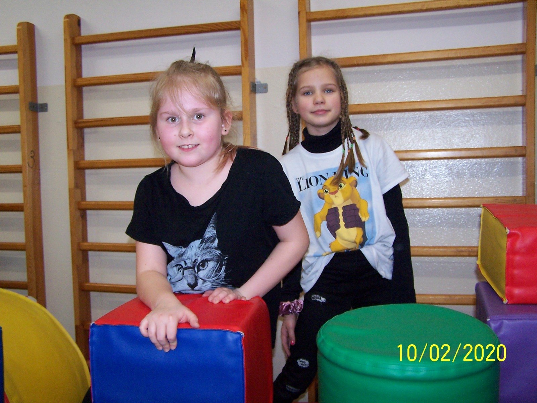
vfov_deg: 37.7
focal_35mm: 38
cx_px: 268
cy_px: 202
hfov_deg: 49.0
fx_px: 589
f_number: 2.8
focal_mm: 6.3
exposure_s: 1/60
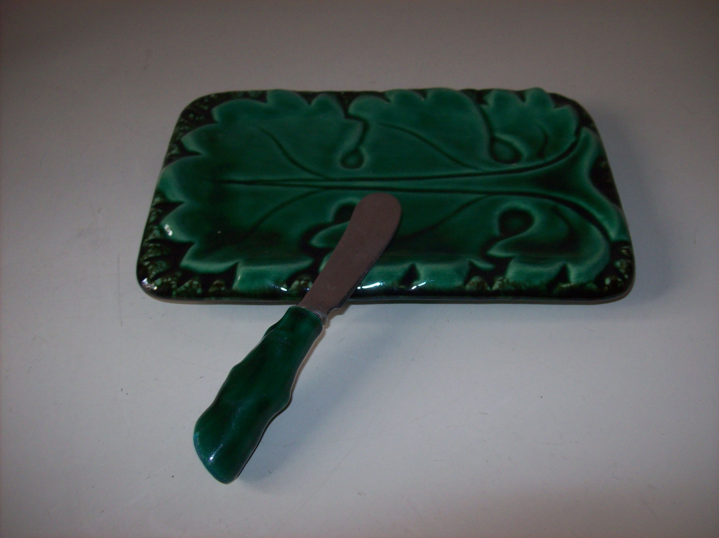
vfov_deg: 39.6
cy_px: 269
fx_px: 747
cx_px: 360
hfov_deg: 51.4
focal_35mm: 36
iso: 80
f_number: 2.7
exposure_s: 1/64
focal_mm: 6
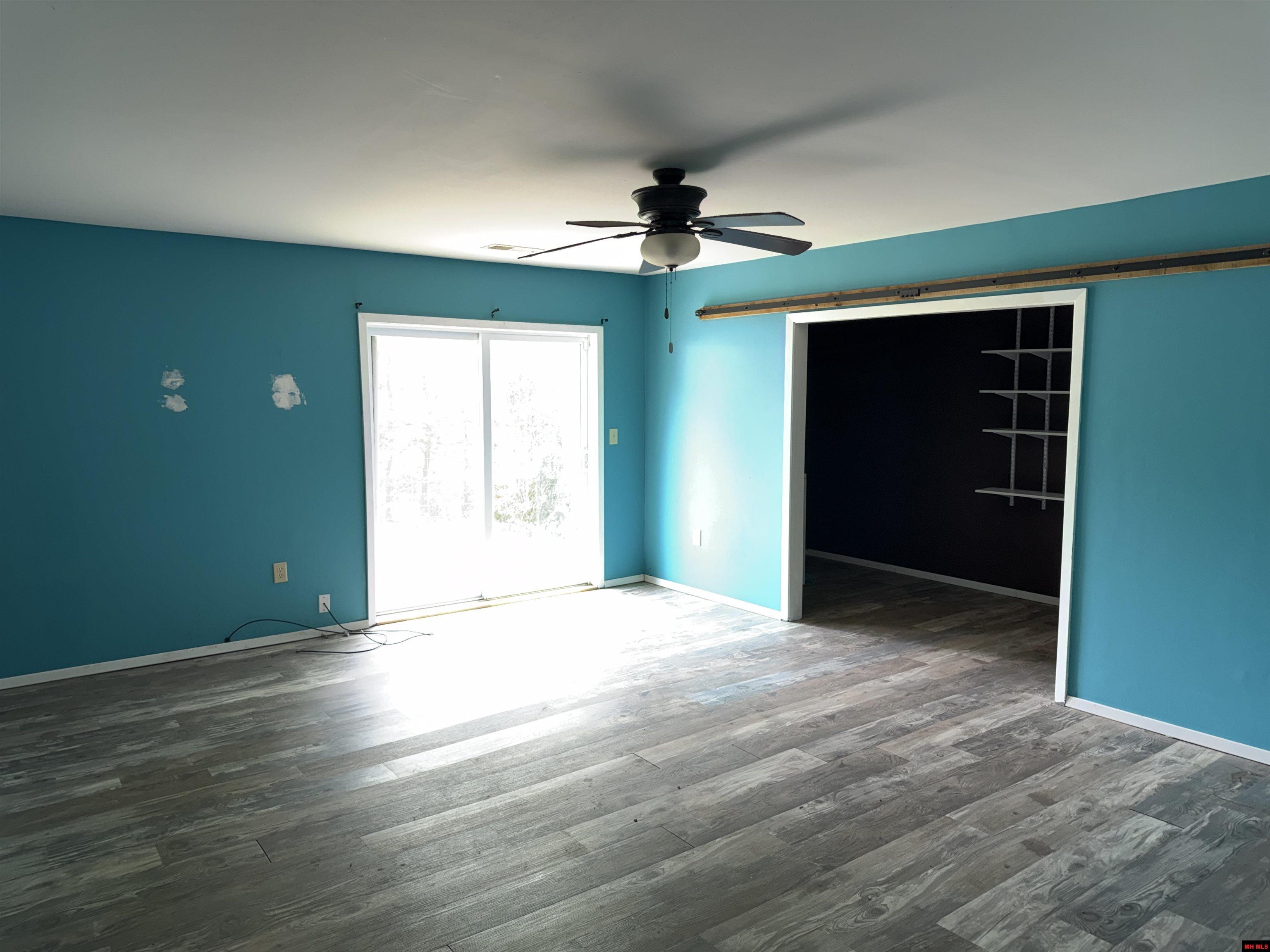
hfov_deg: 71.6
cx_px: 635
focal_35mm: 24
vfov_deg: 56.8
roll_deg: +0.4
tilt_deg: -6.4
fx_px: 881
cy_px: 476
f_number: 1.78
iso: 160
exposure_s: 1/32
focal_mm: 6.76
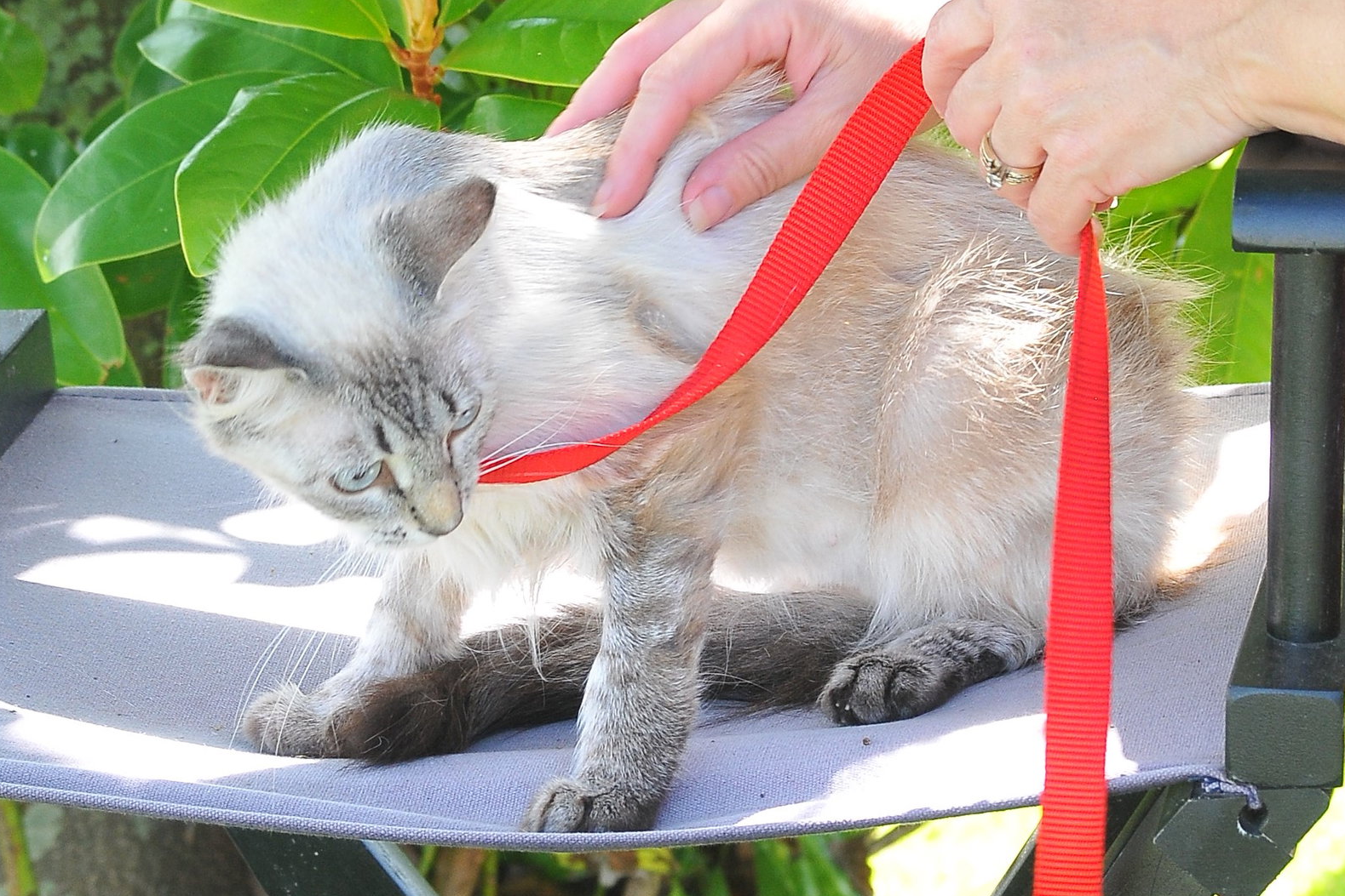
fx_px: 3120
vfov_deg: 16.4
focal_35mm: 84
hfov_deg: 24.3
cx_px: 665
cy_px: 451
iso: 400
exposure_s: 1/100
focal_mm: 55
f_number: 5.6
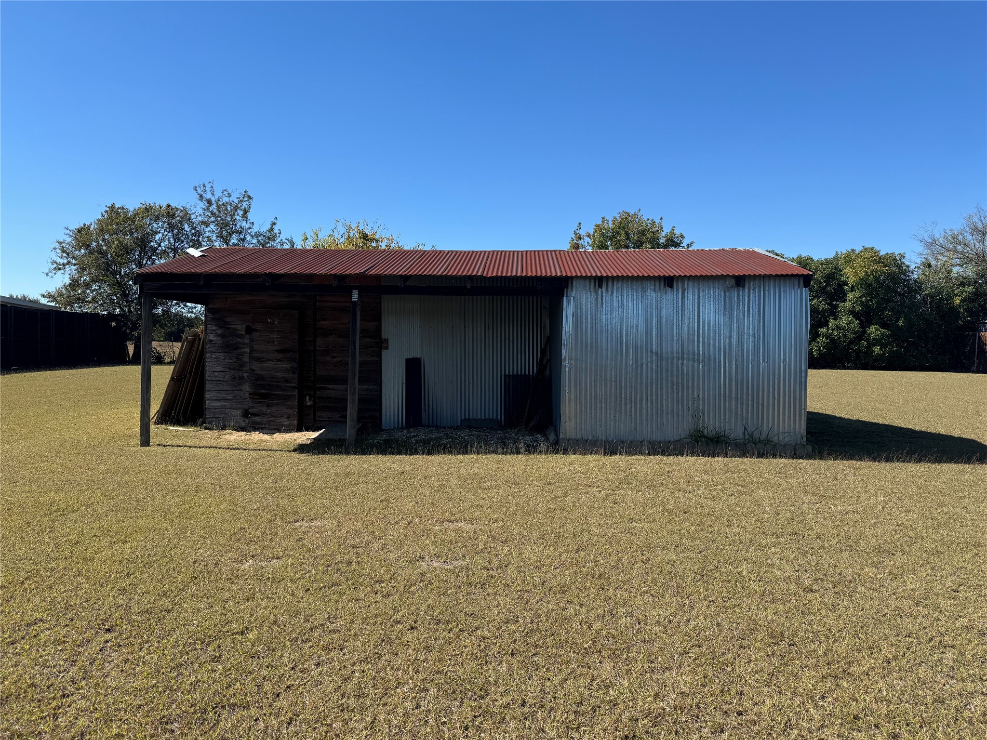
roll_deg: -0.1
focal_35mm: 24
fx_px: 684
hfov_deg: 71.6
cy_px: 370
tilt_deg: -1.7
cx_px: 494
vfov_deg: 56.8
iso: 80
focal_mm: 6.76
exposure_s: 1/3597
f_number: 1.78
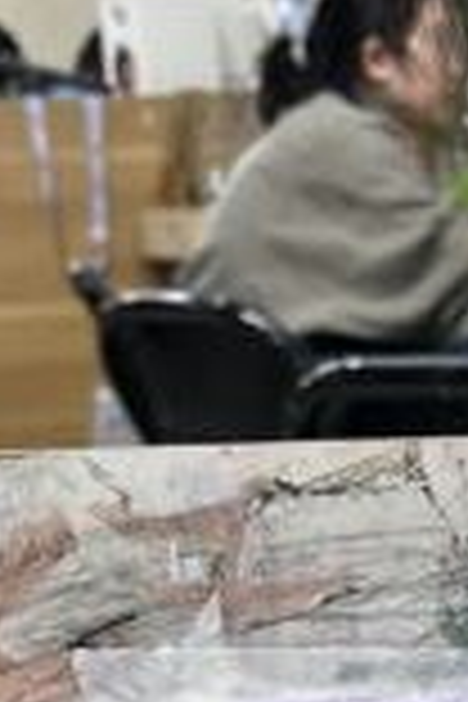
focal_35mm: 173
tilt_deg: -16.8
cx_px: 882
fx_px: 3373
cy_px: 1053
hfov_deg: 7.7
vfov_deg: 11.4
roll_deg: +3.5
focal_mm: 5.1
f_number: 1.6
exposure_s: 1/100
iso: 125
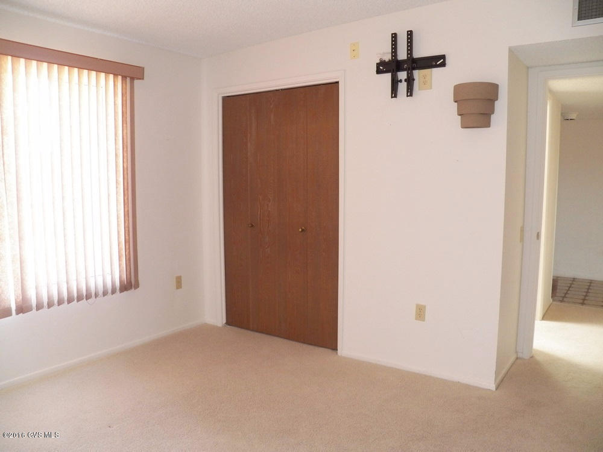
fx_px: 488
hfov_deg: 63.4
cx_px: 302
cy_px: 226
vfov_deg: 49.7
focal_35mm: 28
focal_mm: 4.9
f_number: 2.8
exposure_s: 1/30
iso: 200
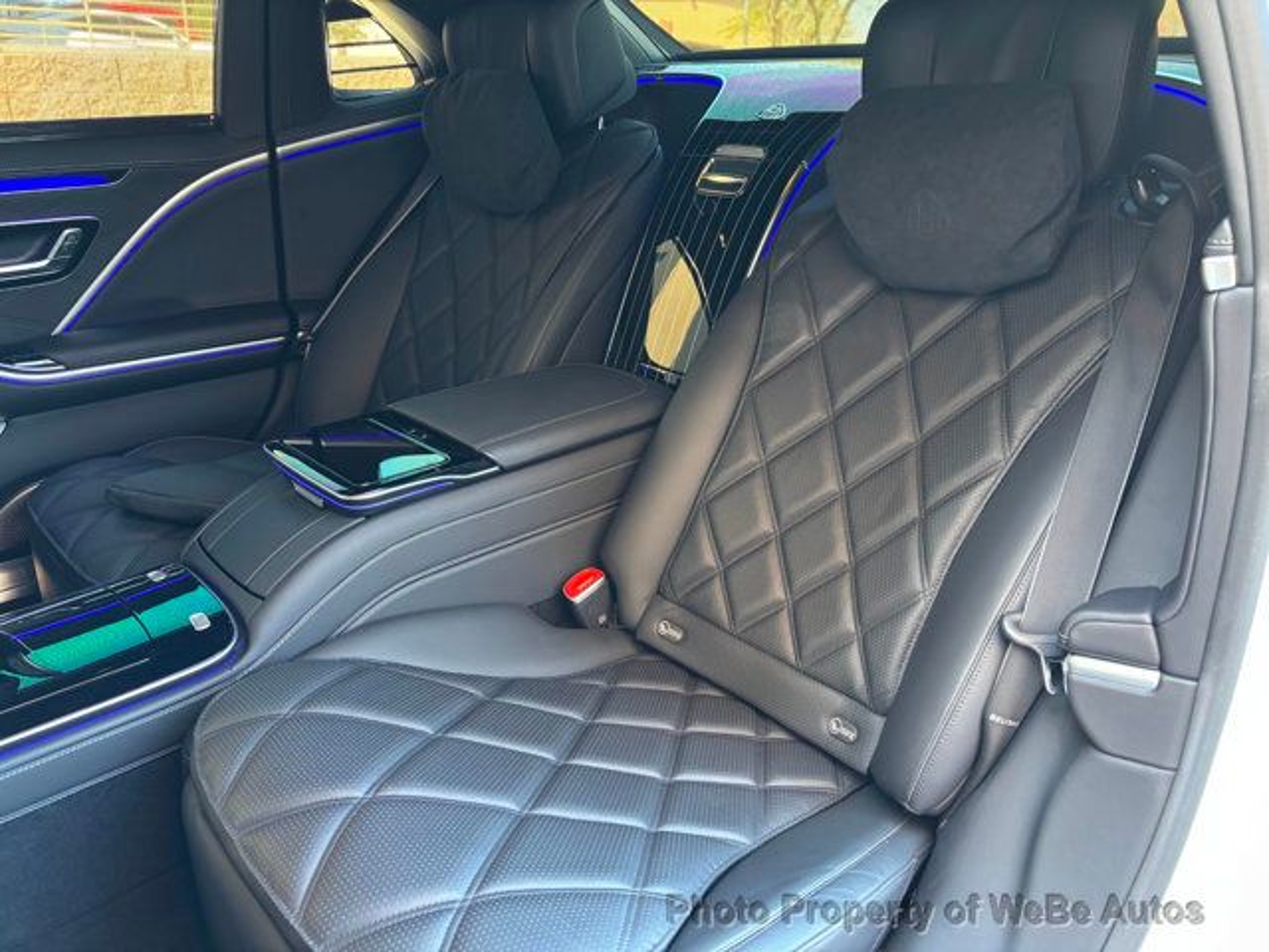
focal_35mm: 26
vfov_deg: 53.1
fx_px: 953
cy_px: 476
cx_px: 634
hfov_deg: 67.3
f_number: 1.6
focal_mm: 5.96
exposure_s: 1/54
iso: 250
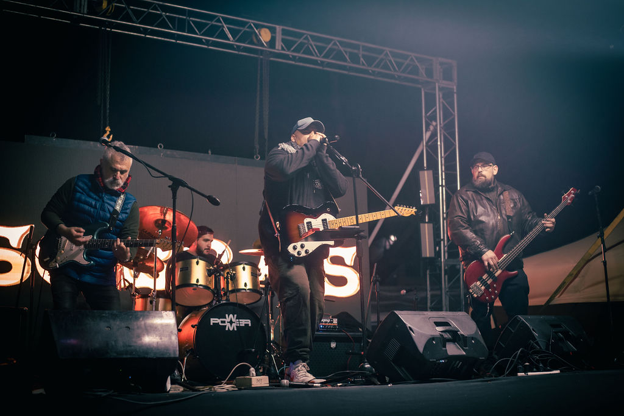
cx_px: 312
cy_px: 208
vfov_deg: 27.0
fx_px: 867
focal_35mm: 50
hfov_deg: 39.6
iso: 2000
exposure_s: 1/200
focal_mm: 50
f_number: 2.5
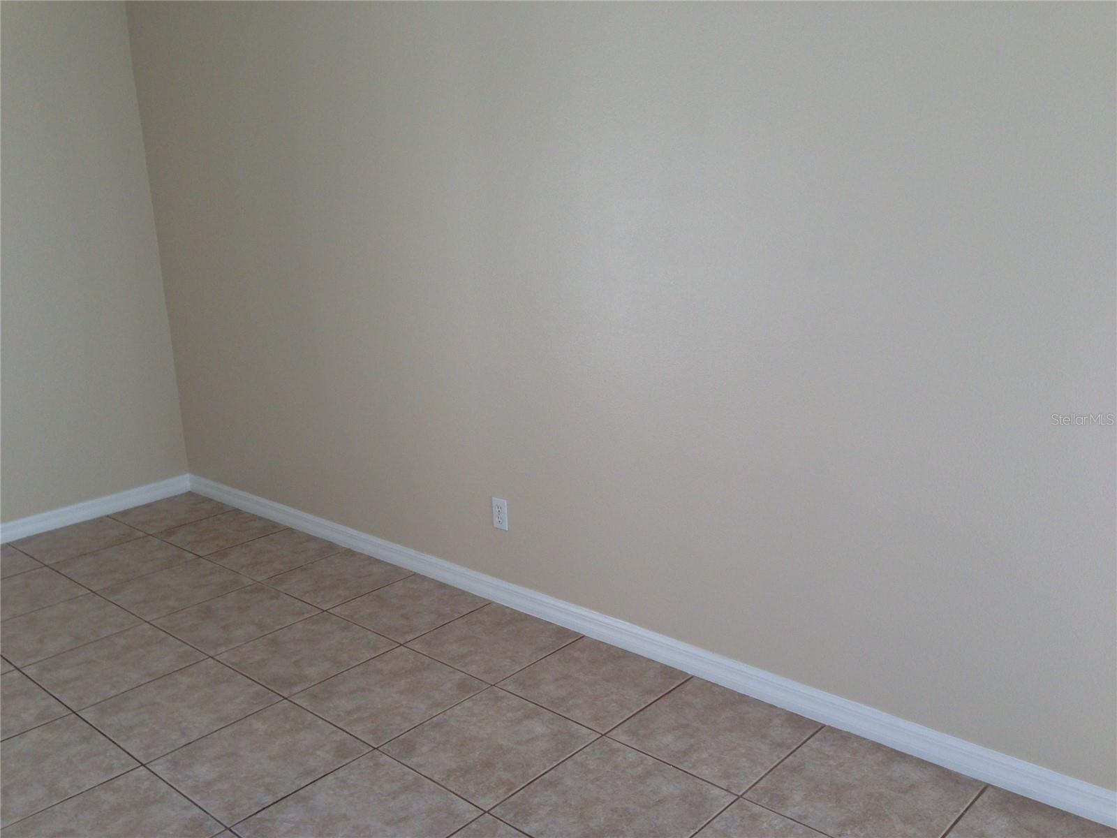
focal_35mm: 33
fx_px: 1065
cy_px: 419
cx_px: 558
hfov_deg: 55.4
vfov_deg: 42.9
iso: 80
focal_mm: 4.13
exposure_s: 1/120
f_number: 2.4
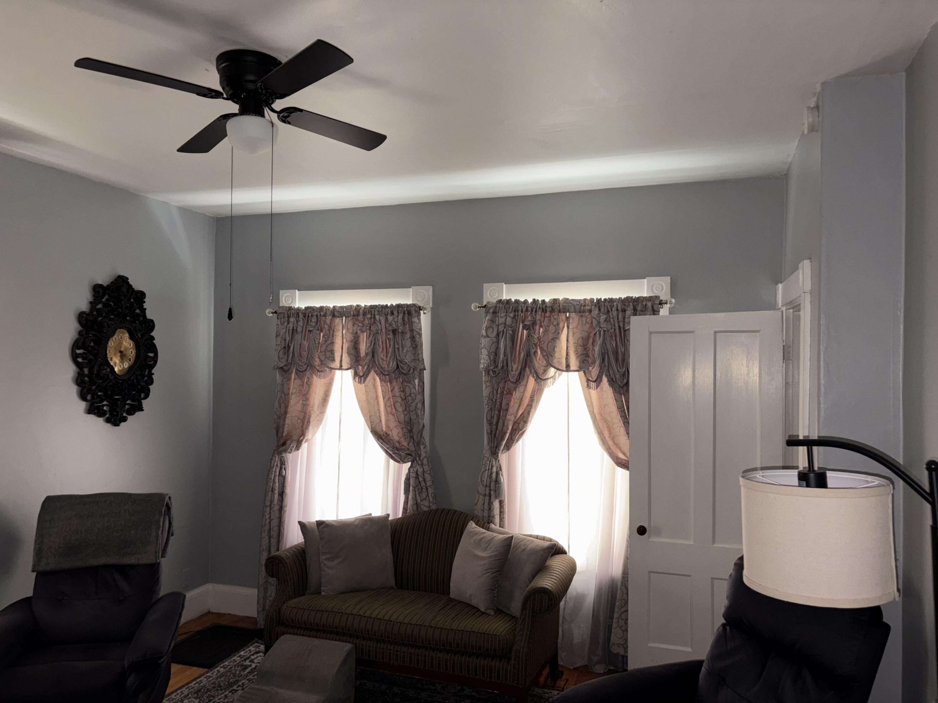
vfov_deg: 53.1
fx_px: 705
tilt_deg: +1.3
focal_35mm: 26
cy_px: 352
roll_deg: +0.1
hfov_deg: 67.3
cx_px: 469
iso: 100
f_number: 1.6
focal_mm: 5.96
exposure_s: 1/7
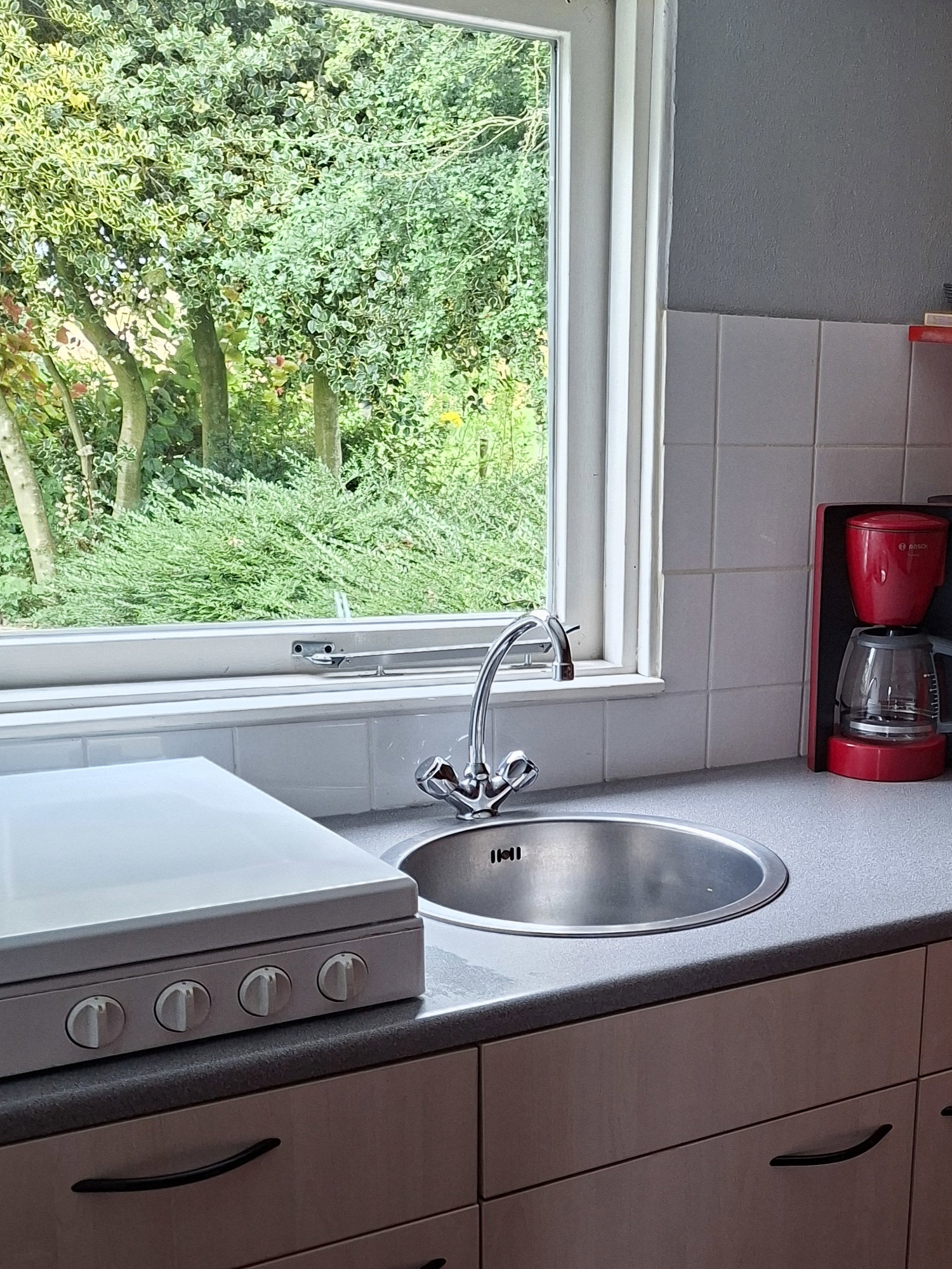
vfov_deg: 40.6
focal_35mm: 46
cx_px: 819
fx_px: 1687
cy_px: 879
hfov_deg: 30.4
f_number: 1.8
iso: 200
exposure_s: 1/120
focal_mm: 5.54
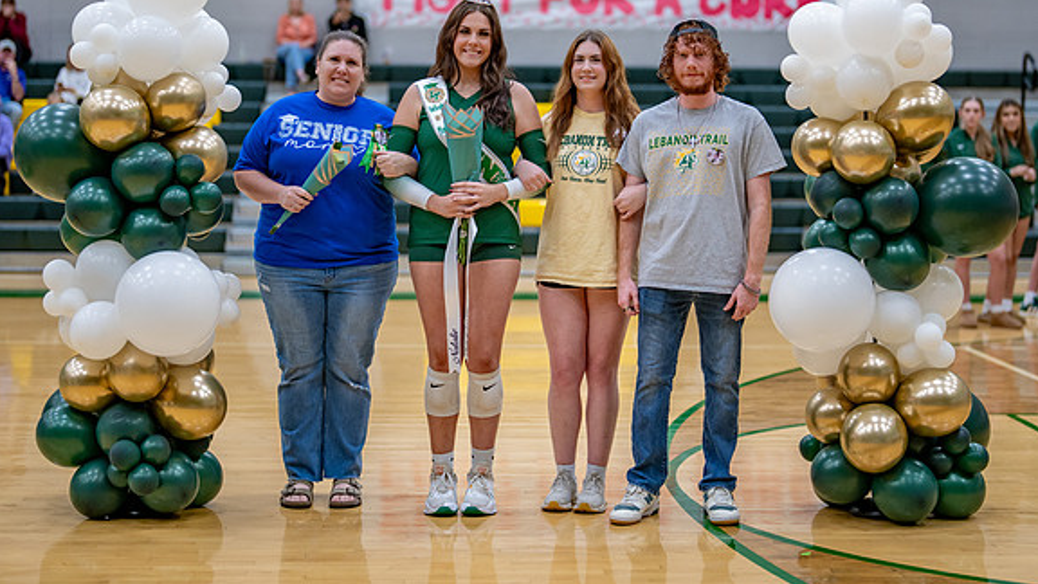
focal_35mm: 69
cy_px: 211
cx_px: 536
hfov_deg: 30.6
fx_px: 1899
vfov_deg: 17.4
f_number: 1.2
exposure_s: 1/640
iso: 500
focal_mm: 50
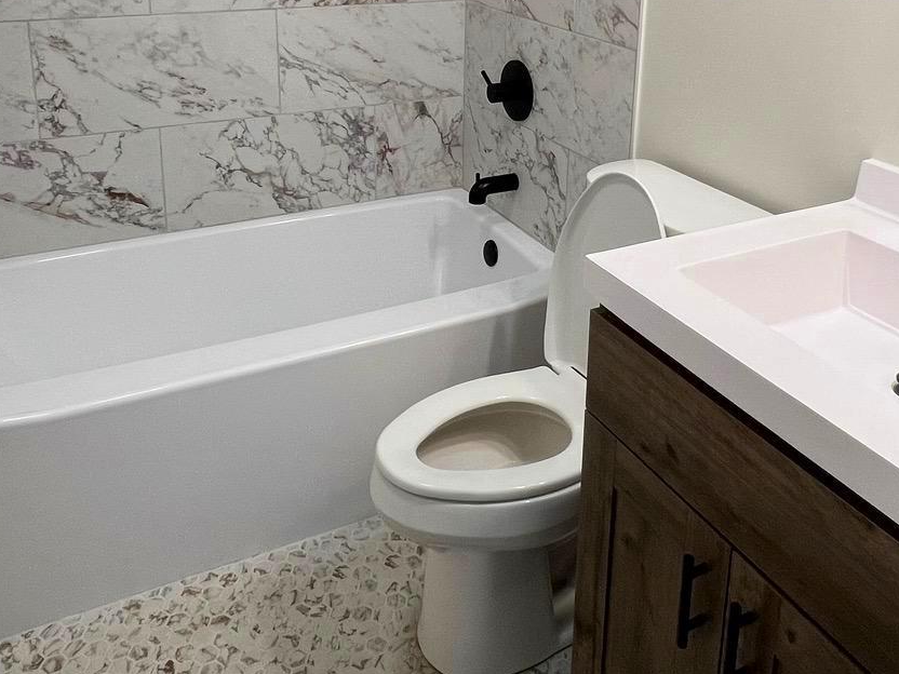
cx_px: 505
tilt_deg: -14.2
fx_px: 831
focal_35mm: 32
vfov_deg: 41.6
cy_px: 106
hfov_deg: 56.7
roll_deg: -1.4
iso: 80
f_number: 1.8
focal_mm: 1.57
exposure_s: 1/120
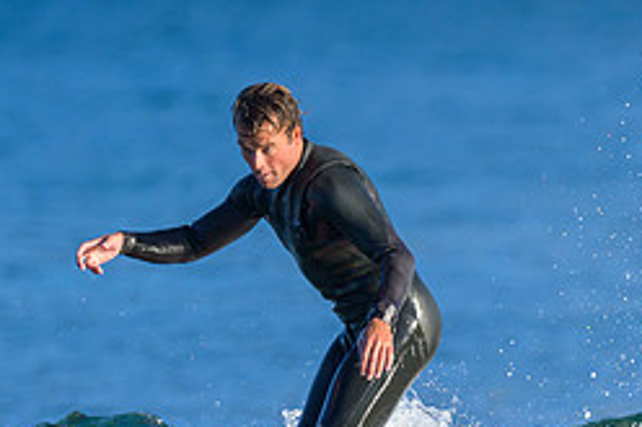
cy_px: 428
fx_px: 45746
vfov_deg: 0.5
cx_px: 470
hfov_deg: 0.8
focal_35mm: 2567
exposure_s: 1/1000
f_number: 6.3
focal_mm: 800
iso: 280
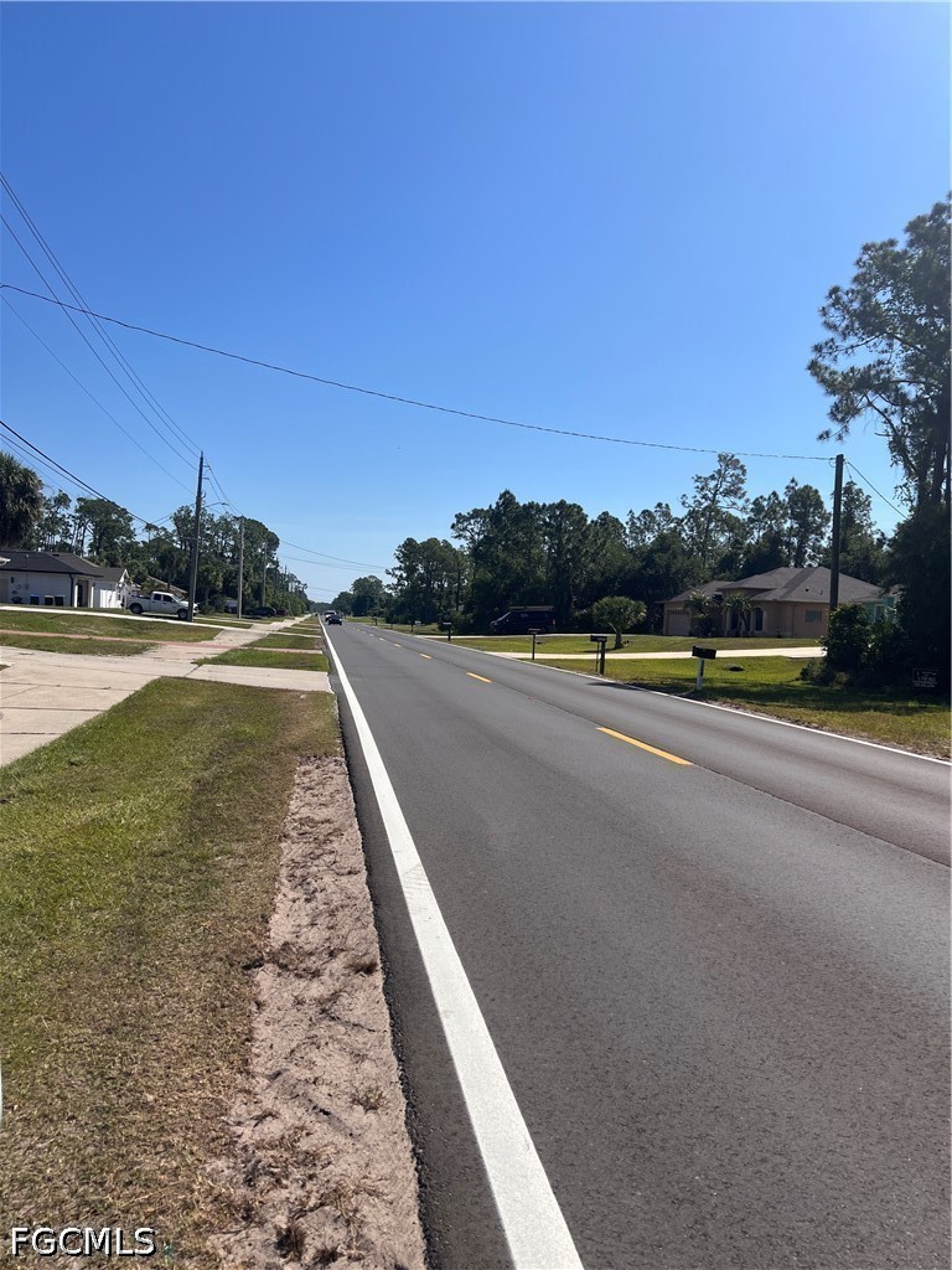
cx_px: 476
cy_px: 635
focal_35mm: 26
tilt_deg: -1.3
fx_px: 953
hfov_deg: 53.1
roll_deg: -2.0
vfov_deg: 67.3
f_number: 1.5
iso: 50
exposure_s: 1/6993
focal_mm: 5.7
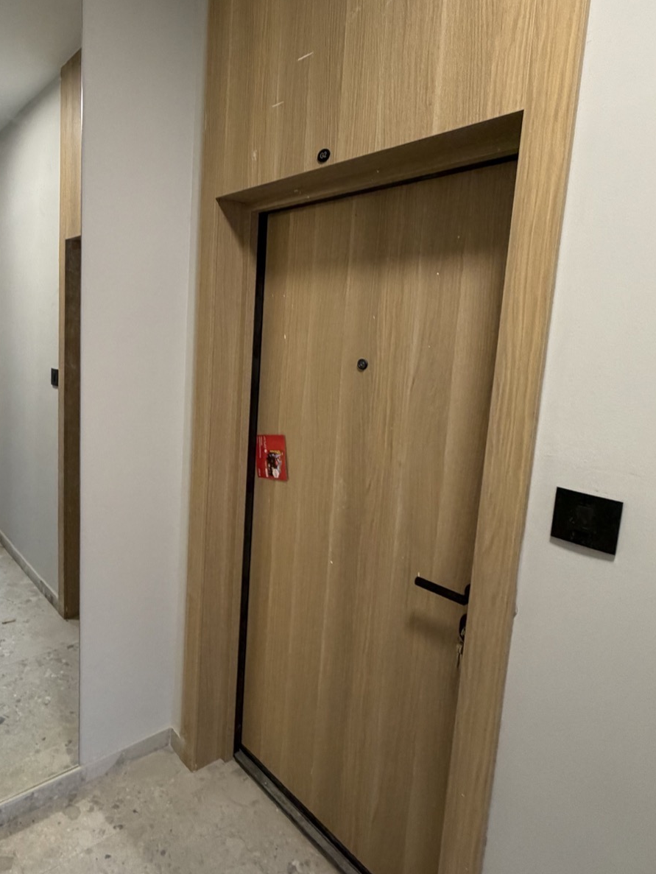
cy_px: 406
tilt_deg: -6.7
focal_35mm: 22
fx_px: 556
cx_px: 201
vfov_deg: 76.3
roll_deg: -2.4
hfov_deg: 59.2
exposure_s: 1/100
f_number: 2.2
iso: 320
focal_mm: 2.22
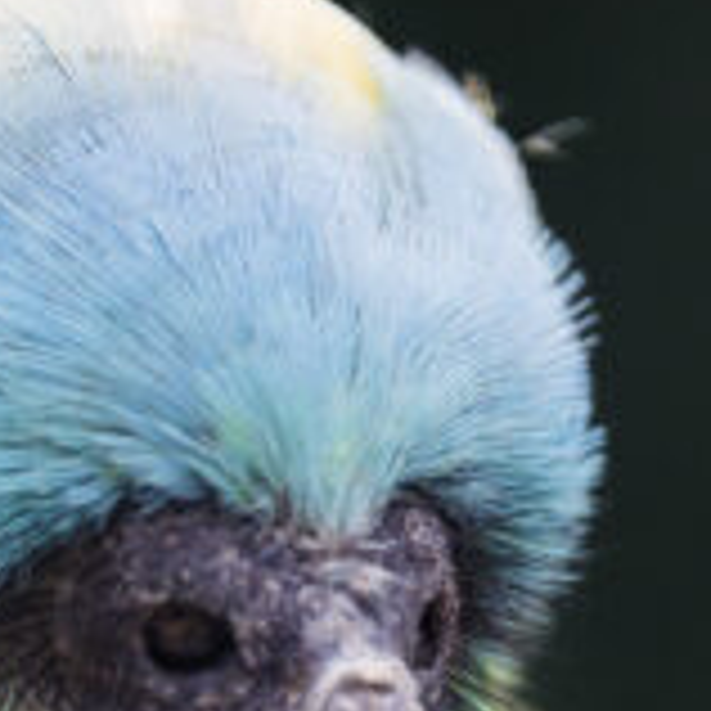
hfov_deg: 0.8
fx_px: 51077
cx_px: -290
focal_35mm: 2198
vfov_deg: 0.8
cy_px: 1809
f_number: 4
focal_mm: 400
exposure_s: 1/640
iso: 1800
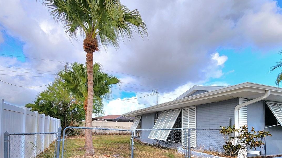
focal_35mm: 21
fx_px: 157
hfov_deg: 83.6
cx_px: 156
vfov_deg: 51.0
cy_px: 122
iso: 50
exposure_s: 1/1429
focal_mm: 2.2
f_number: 2.2
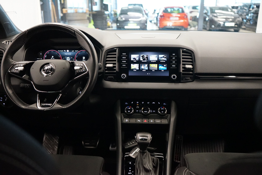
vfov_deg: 40.0
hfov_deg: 57.2
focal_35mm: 33
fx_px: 240
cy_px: 88
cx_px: 131
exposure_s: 1/160
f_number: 4
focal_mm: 33
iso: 6400
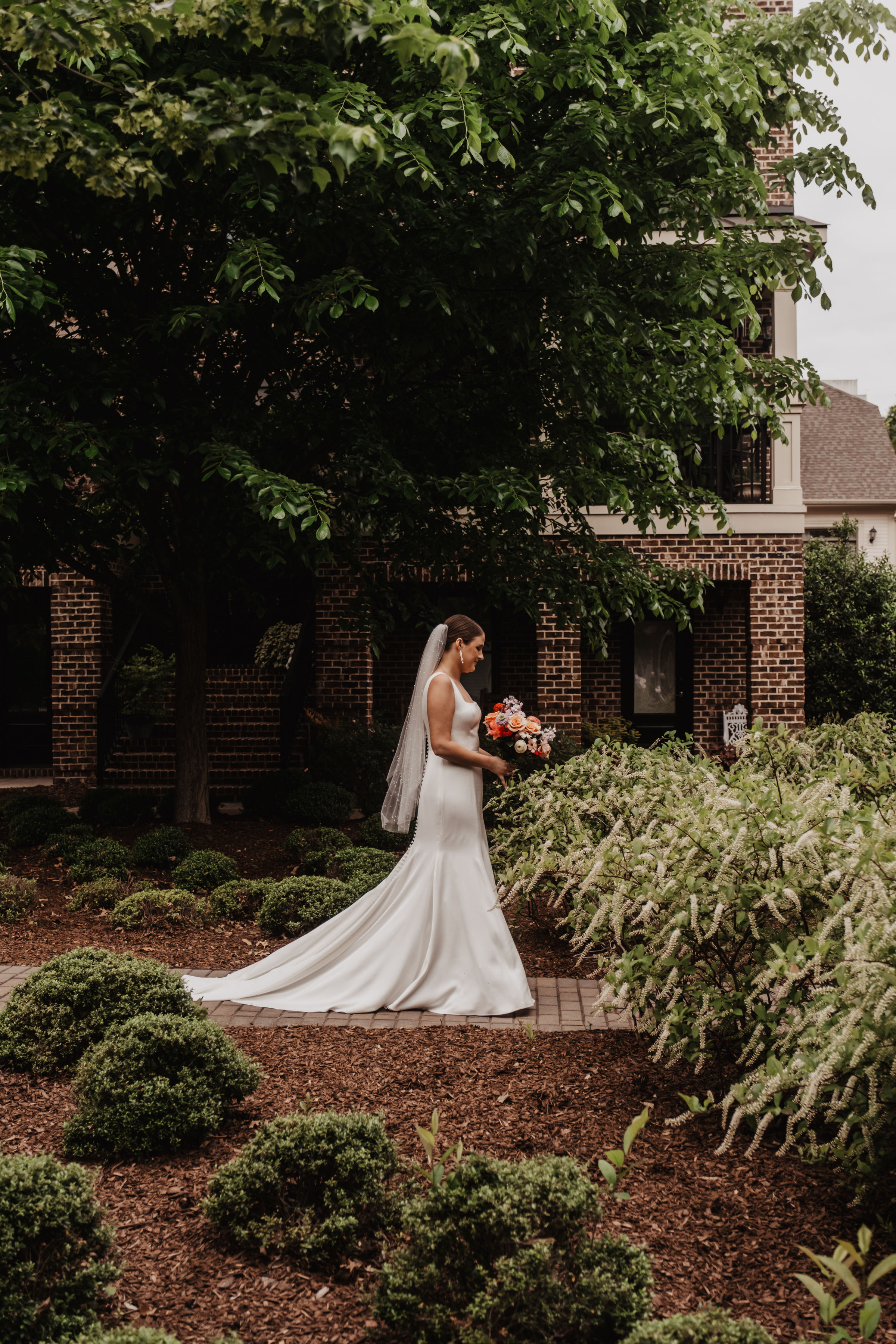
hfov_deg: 33.4
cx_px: 448
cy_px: 672
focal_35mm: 40
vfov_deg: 48.5
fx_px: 1493
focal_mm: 26.6
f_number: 2.8
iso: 250
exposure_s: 1/1000
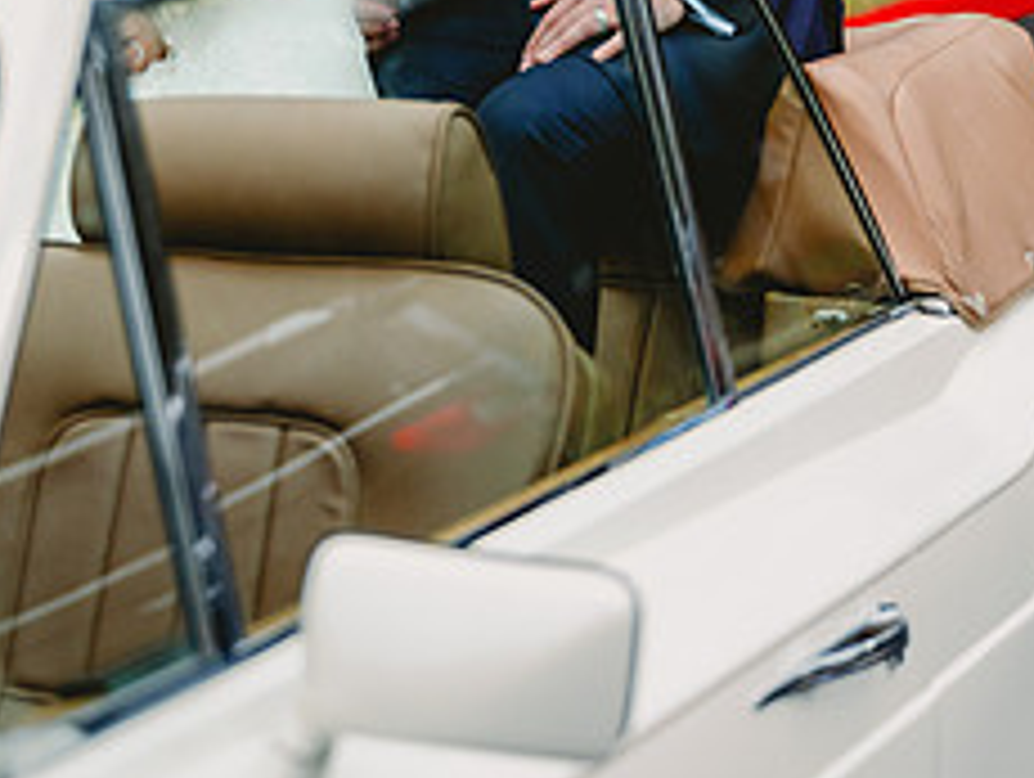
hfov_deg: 18.3
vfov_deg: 13.8
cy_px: 184
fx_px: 3199
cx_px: 441
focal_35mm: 107
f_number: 2.8
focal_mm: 57
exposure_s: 1/2500
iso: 500
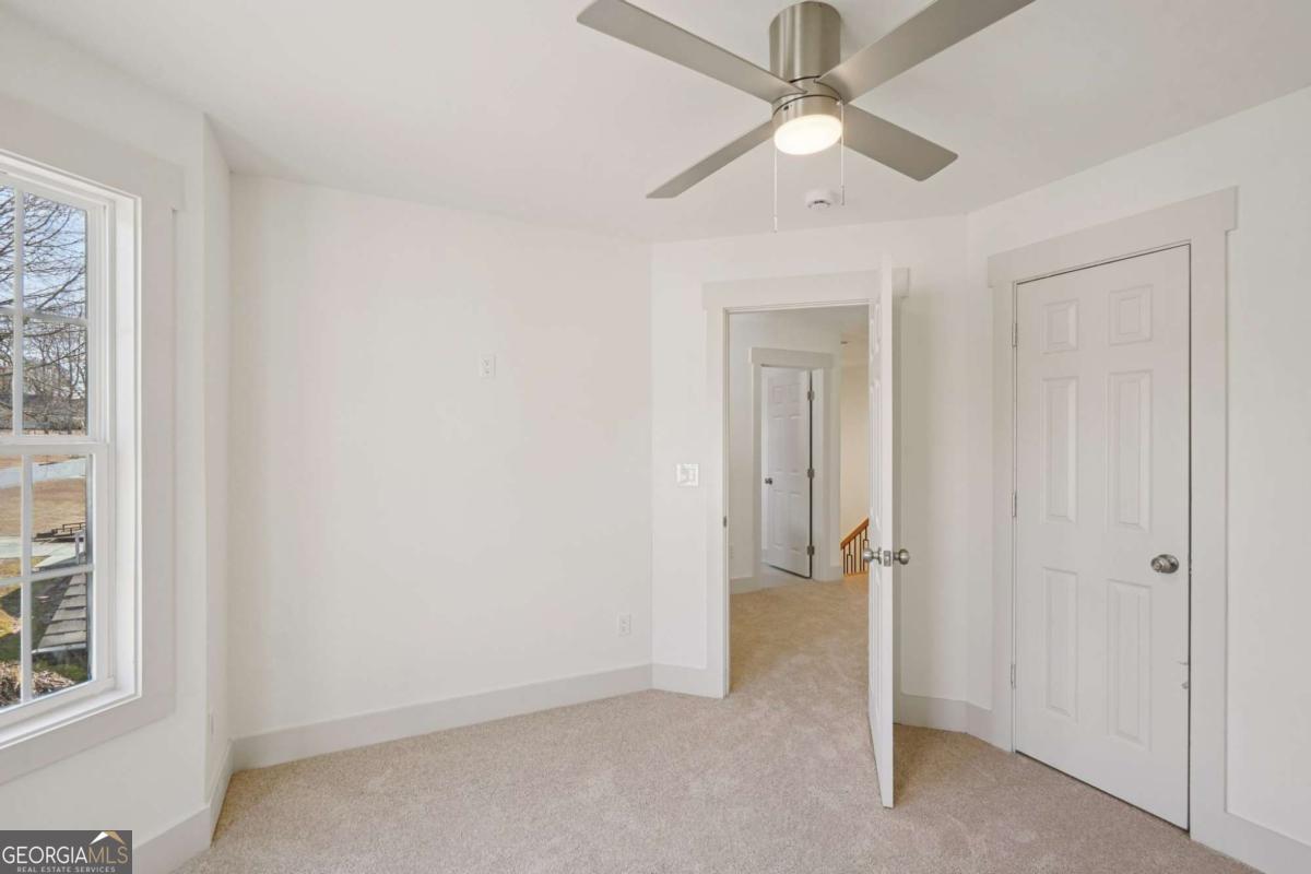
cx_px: 656
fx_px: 583
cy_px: 437
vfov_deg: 73.7
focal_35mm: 16
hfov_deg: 96.7
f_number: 8
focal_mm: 16
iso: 100
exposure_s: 1/40
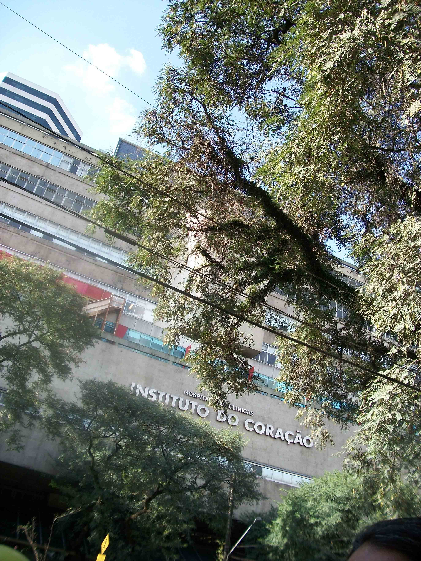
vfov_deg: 56.8
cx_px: 210
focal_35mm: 32
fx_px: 519
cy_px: 280
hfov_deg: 44.2
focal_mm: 5.7
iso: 80
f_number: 2.9
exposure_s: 1/320
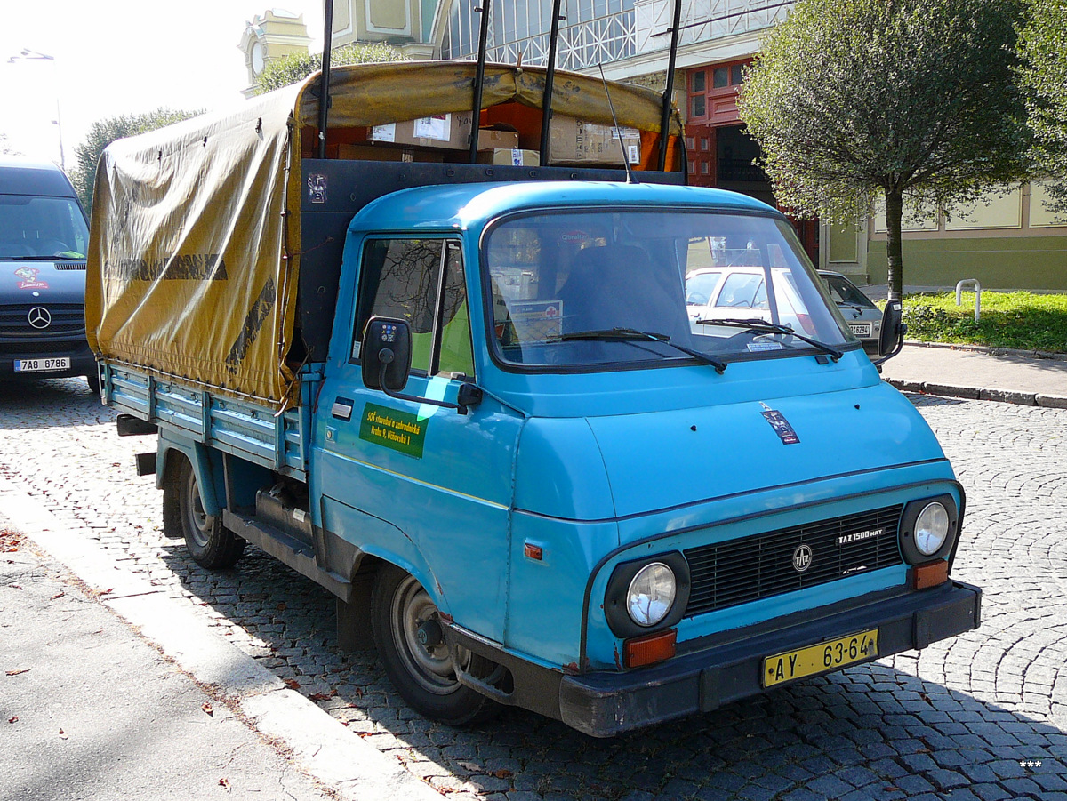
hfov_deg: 52.6
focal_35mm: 35
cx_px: 534
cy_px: 400
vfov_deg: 40.7
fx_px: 1079
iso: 80
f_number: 2.8
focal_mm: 5.2
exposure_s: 1/250
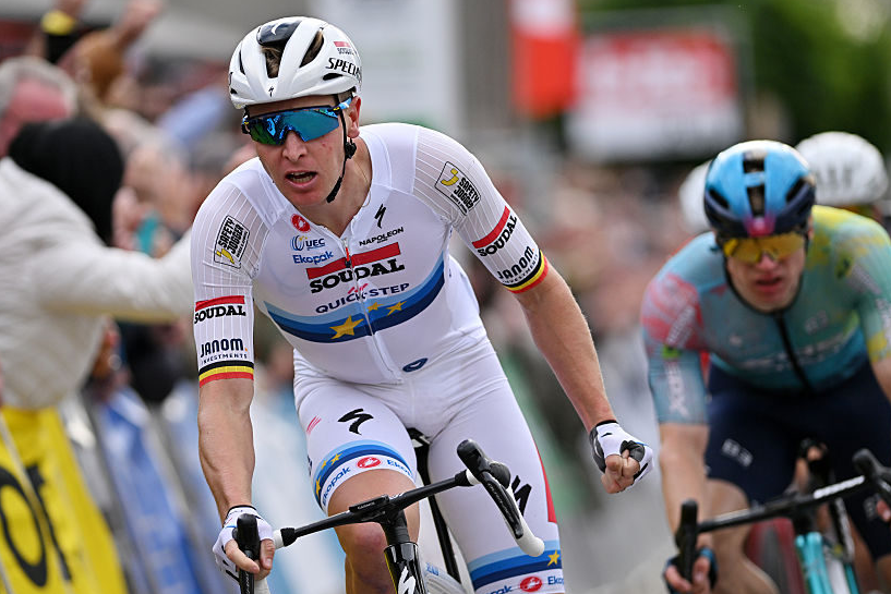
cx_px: 389
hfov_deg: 5.5
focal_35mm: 376
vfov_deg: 3.7
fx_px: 9307
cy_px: 342
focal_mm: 300
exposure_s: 1/3200
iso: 400
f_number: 3.5
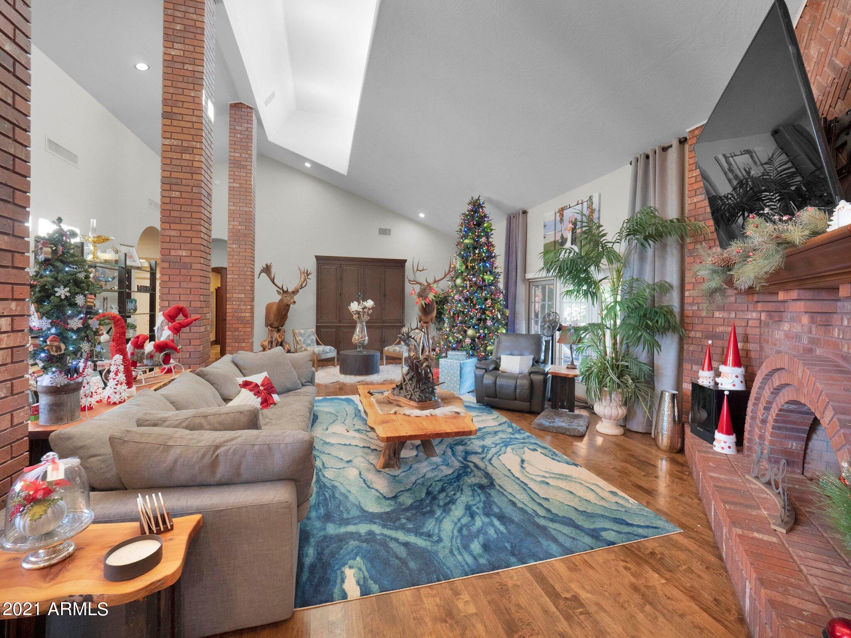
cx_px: 426
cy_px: 319
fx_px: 344
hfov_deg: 102.1
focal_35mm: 14
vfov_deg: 85.7
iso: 800
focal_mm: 7
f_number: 4
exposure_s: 1/15
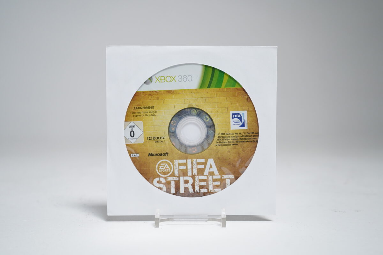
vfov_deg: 31.2
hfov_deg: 45.4
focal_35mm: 43
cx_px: 192
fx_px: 457
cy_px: 128
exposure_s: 1/60
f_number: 5.6
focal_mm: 43
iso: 1000
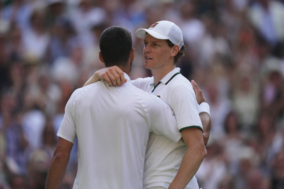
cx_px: 142
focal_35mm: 400
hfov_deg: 5.2
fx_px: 3154
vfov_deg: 3.4
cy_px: 94
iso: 500
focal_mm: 400
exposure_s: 1/4000
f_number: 2.8
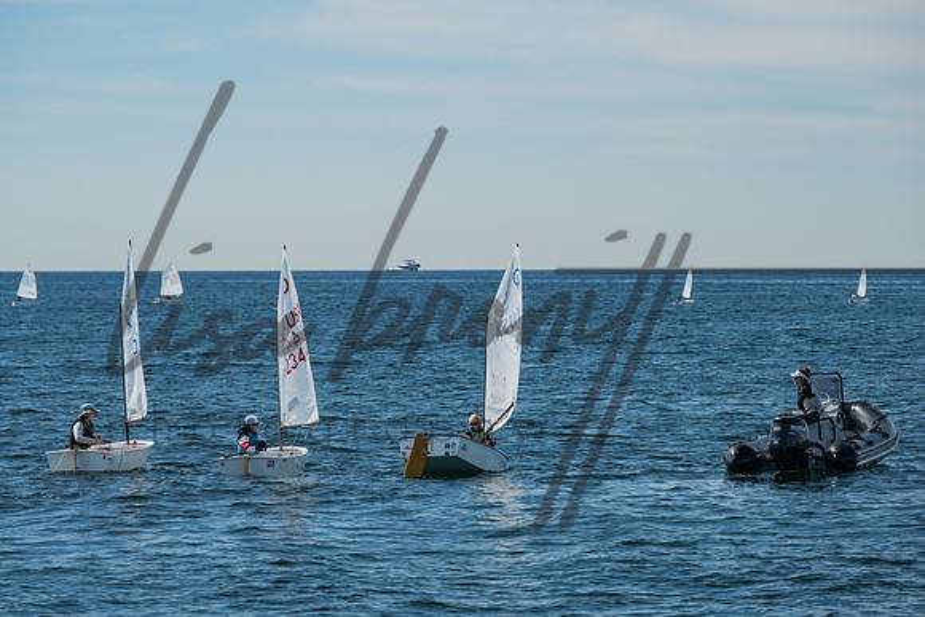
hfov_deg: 11.1
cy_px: 299
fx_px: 4766
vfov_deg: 7.4
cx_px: 449
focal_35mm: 185
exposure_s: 1/250
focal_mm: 150
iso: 100
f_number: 6.3
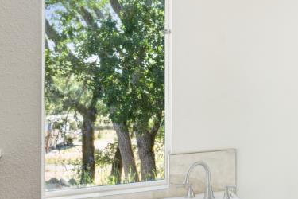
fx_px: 546
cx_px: 544
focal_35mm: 66
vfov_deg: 20.6
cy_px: 73
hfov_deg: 20.7
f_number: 9
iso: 250
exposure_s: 1/10
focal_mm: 16.5
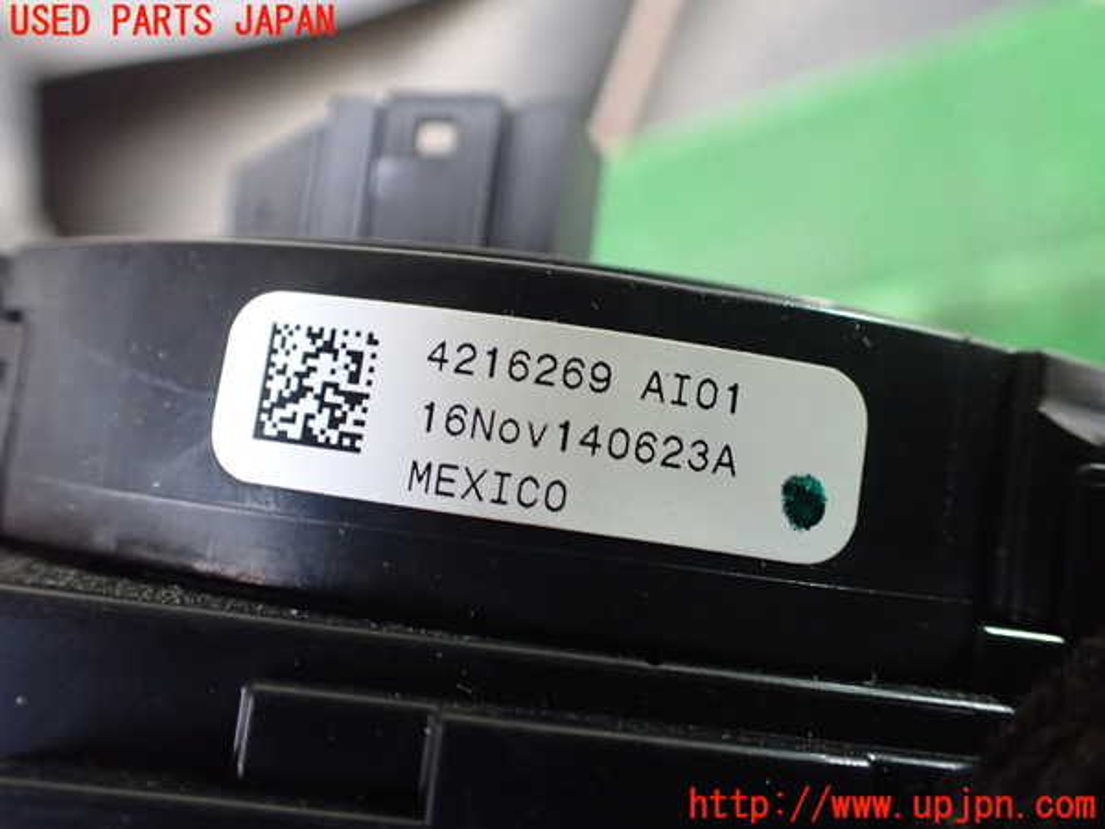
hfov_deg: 60.0
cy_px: 414
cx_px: 552
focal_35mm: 30
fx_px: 958
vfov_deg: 46.8
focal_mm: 5.4
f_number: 2.3
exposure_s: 1/40
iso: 800
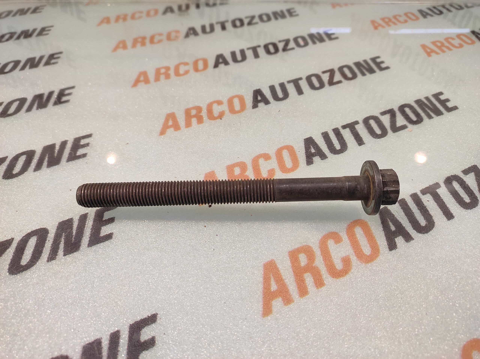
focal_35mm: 17
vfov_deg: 74.7
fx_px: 236
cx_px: 240
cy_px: 180
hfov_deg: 91.1
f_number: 1.79
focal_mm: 4.74
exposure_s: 1/50
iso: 253
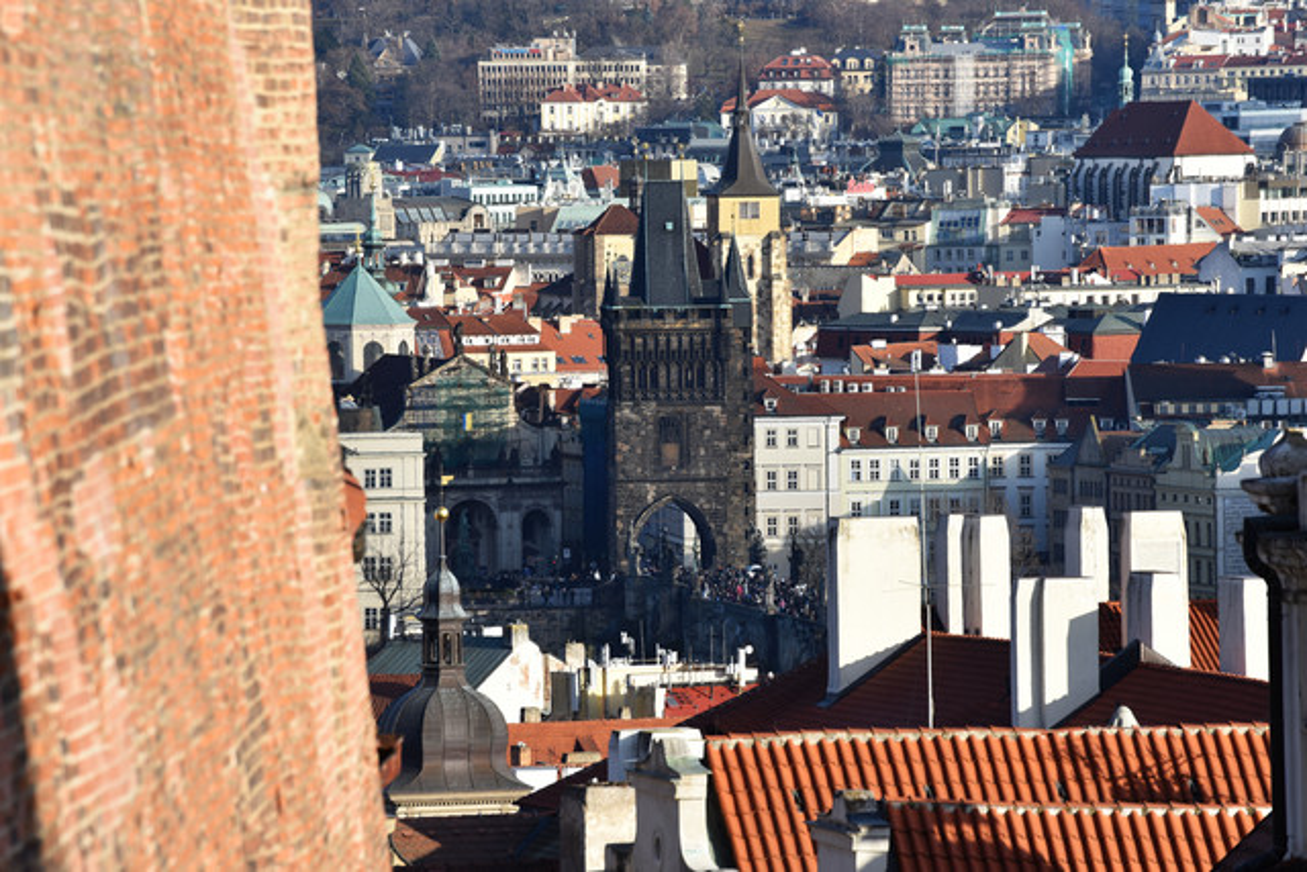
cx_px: 654
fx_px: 10893
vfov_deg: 4.6
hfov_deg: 6.9
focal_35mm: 300
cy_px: 436
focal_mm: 300
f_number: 11
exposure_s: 1/100
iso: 125
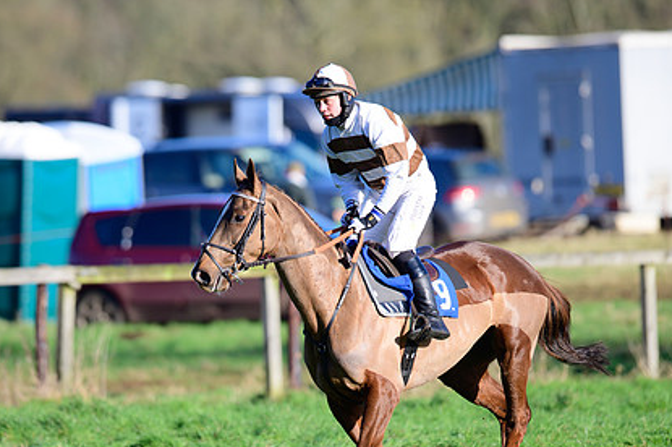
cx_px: 269
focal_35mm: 559
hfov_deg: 3.7
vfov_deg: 2.5
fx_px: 10426
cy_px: 274
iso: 400
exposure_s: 1/2000
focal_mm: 400
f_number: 5
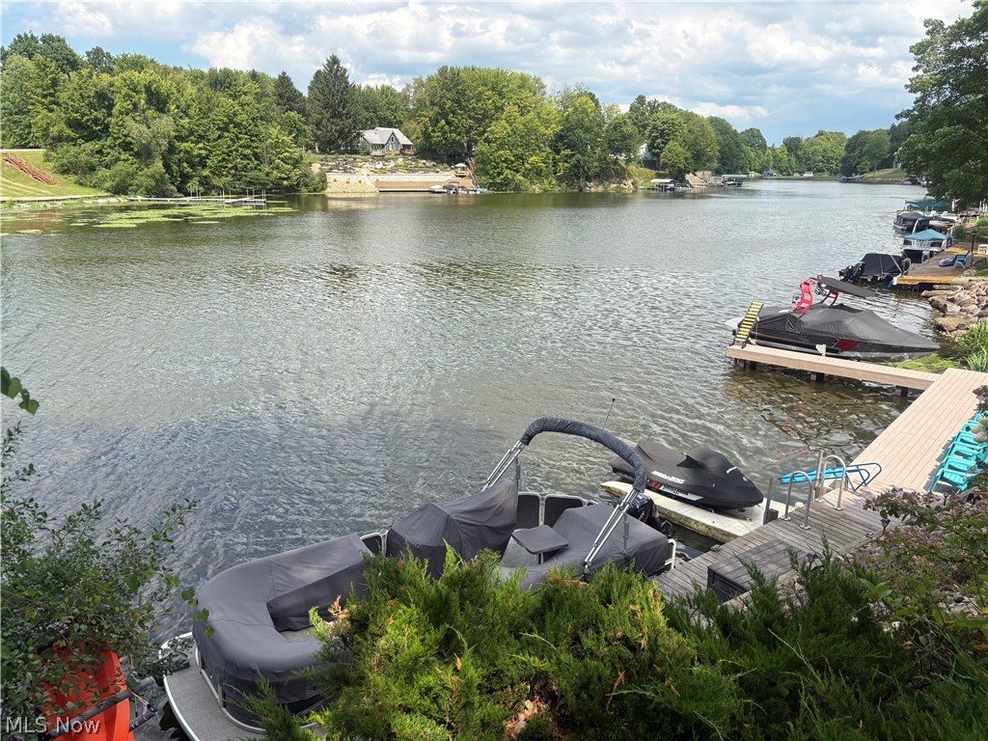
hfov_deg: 67.3
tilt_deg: -15.2
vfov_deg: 53.1
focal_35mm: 26
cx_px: 494
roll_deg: -0.3
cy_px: 370
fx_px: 742
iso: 50
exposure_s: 1/1901
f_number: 1.6
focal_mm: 5.96
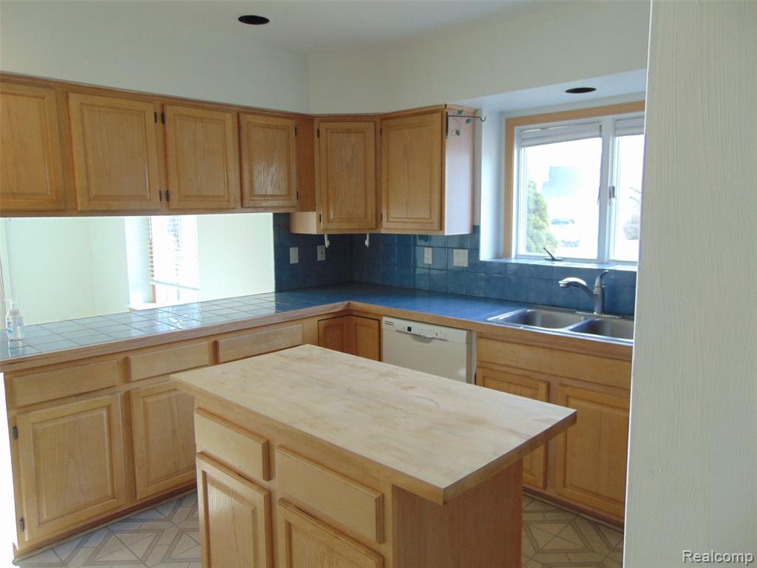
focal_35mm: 25
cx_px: 378
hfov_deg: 69.4
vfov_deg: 54.9
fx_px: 547
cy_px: 284
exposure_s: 1/30
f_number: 3
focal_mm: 4.5
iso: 100
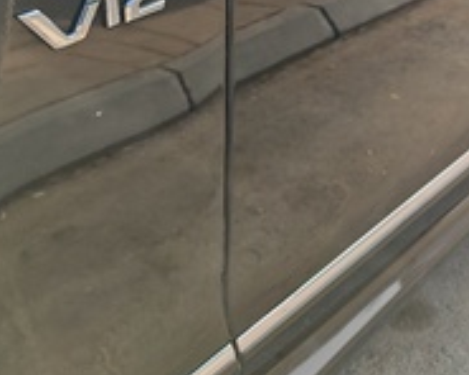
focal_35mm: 58
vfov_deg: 24.6
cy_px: -32
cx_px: 278
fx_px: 805
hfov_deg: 32.4
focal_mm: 6.83
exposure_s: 1/5300
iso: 100
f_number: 2
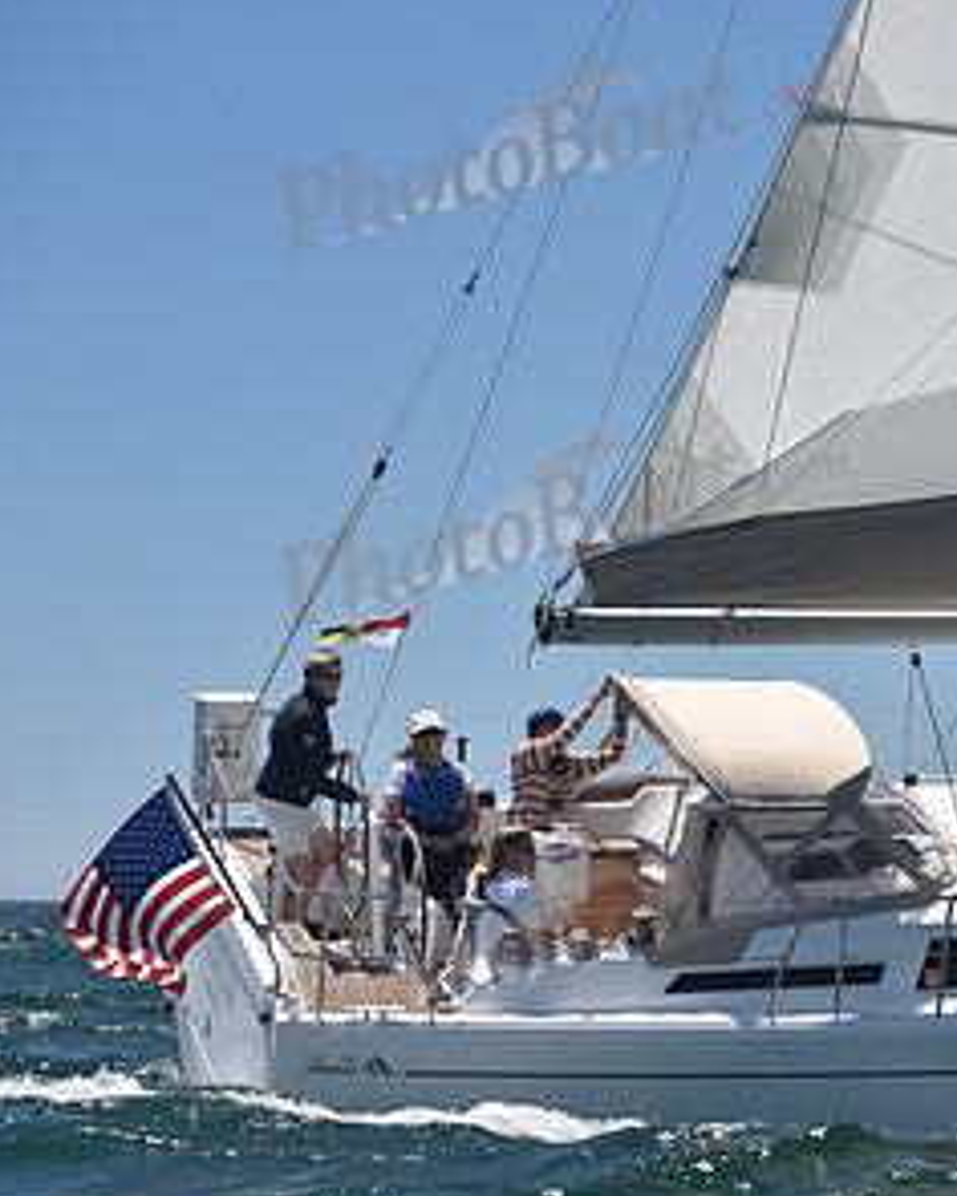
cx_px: 1062
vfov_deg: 14.9
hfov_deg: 11.8
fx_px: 4567
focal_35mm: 129
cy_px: 675
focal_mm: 70
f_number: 5
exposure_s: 1/1000
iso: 200
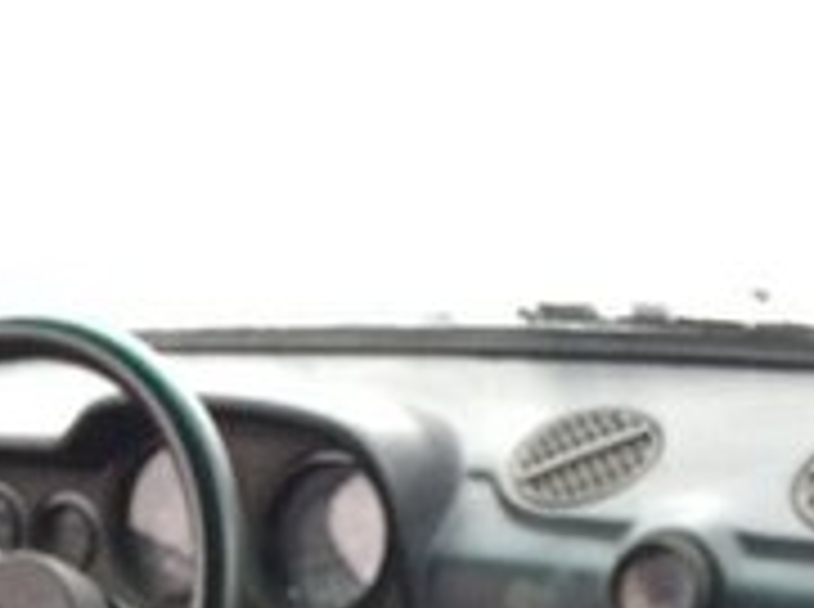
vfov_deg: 12.7
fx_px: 2488
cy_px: 1088
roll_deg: +3.7
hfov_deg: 18.5
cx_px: 297
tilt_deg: -25.2
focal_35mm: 106
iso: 160
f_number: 2.2
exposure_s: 1/33
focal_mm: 4.15
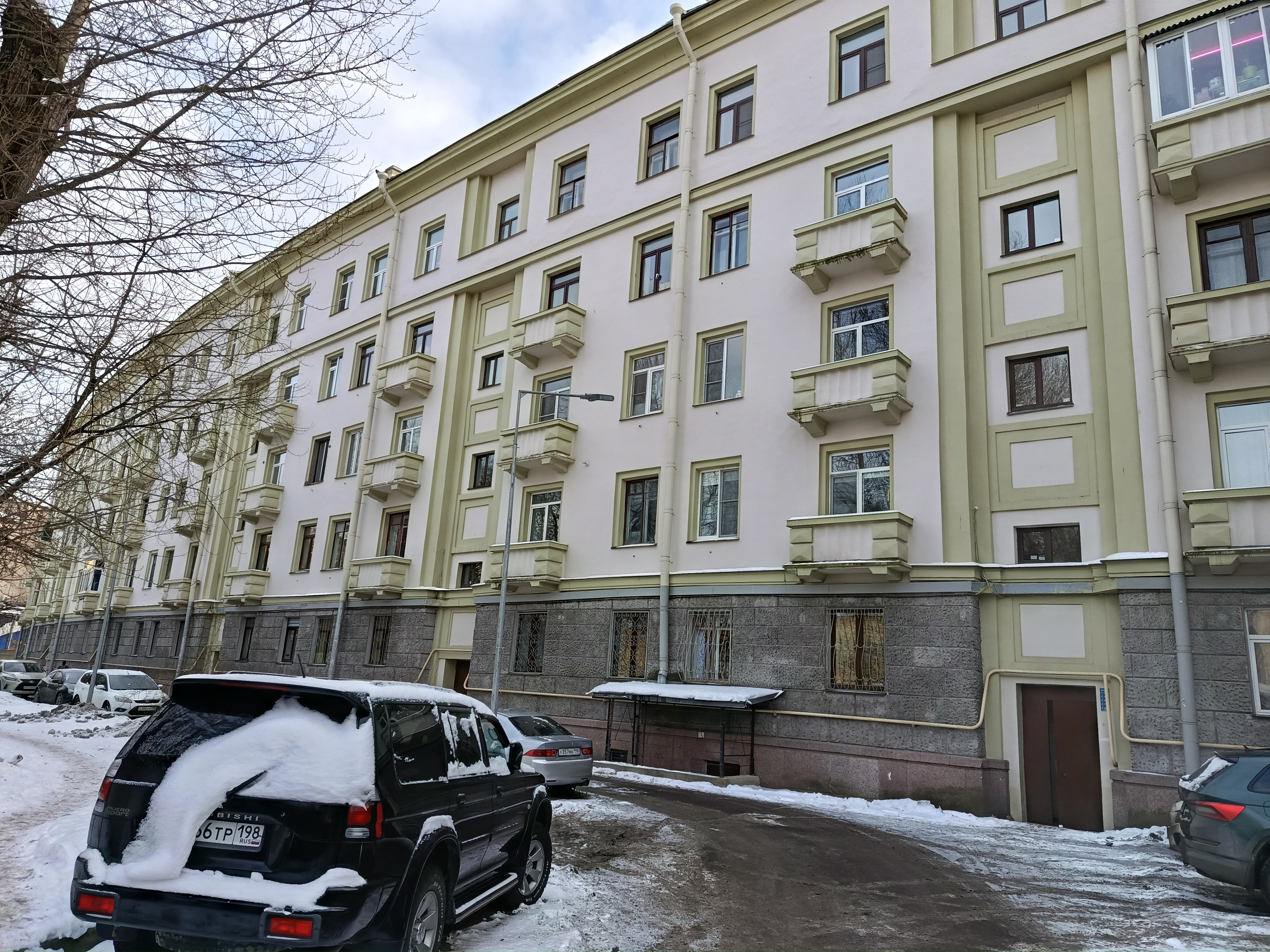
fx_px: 881
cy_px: 476
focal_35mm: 24
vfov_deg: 56.8
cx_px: 635
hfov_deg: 71.6
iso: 67
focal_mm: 5.24
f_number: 1.7
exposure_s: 1/100
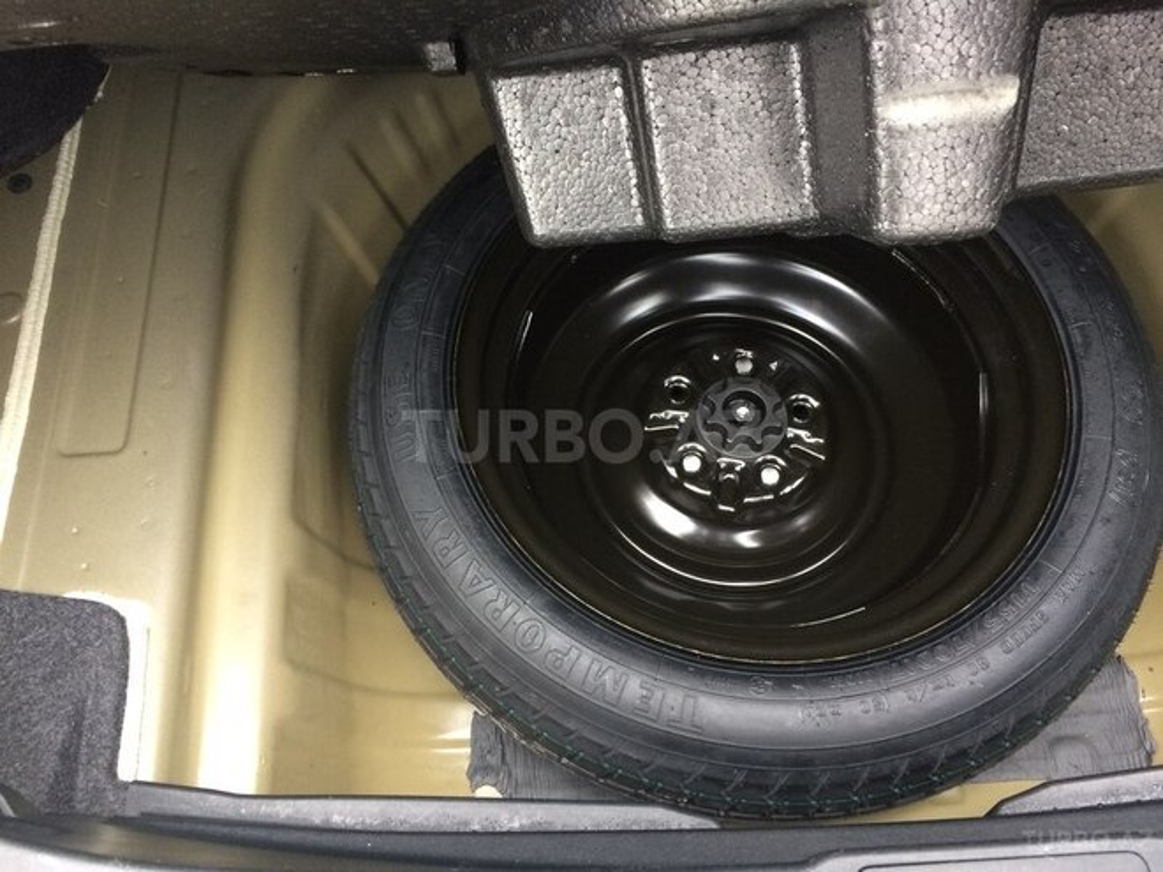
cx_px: 582
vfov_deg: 48.2
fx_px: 974
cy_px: 436
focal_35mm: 29
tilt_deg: -64.7
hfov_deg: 61.7
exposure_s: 1/33
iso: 160
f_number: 2.2
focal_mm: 4.15
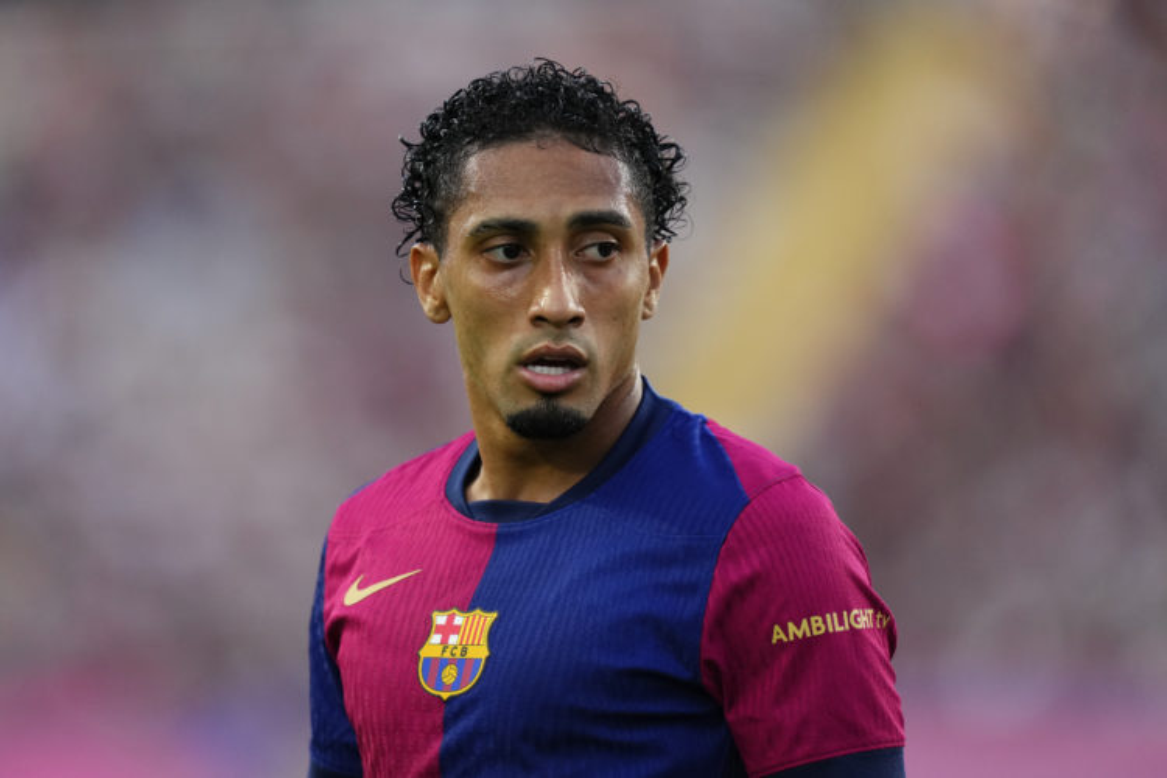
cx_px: 584
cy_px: 389
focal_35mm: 400
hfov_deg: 5.2
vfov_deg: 3.4
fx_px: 12966
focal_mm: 400
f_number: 2.8
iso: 2000
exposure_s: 1/3200
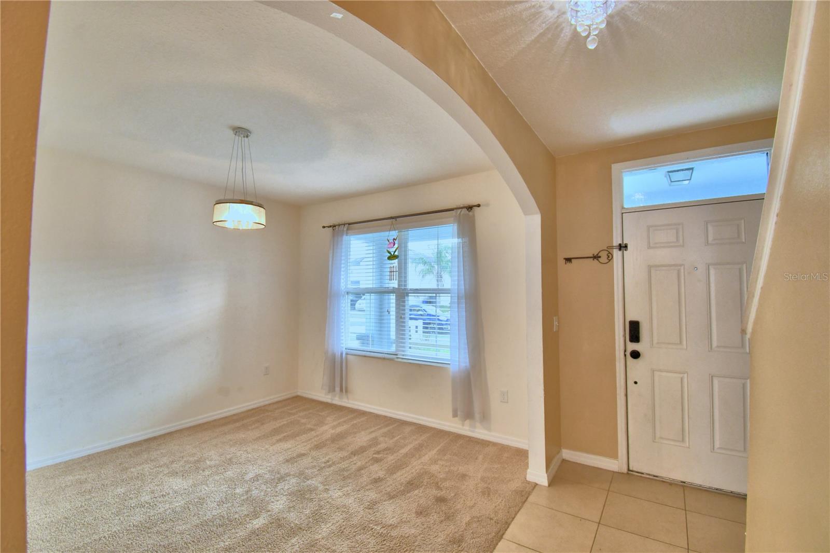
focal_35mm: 15
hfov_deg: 100.4
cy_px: 276
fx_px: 346
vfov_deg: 77.3
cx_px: 415
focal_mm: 10
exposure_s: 1/80
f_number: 4.5
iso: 400
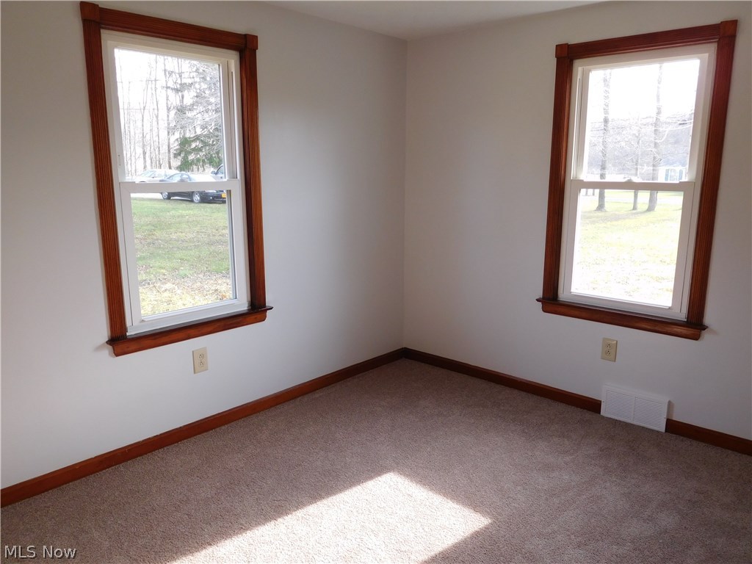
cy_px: 282
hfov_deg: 69.4
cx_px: 376
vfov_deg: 54.9
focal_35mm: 25
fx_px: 543
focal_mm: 4.5
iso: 125
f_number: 3.4
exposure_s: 1/60
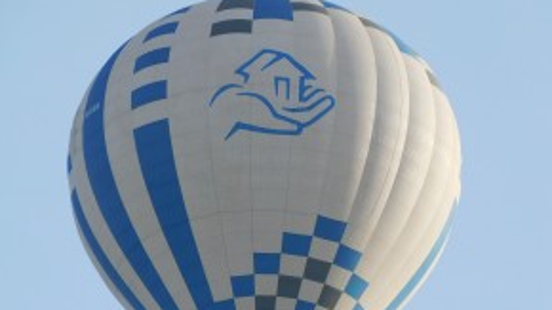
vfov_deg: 1.3
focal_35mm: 902
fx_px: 13200
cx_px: 247
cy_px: 217
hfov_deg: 2.4
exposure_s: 1/320
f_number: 5.6
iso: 125
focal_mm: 107.5
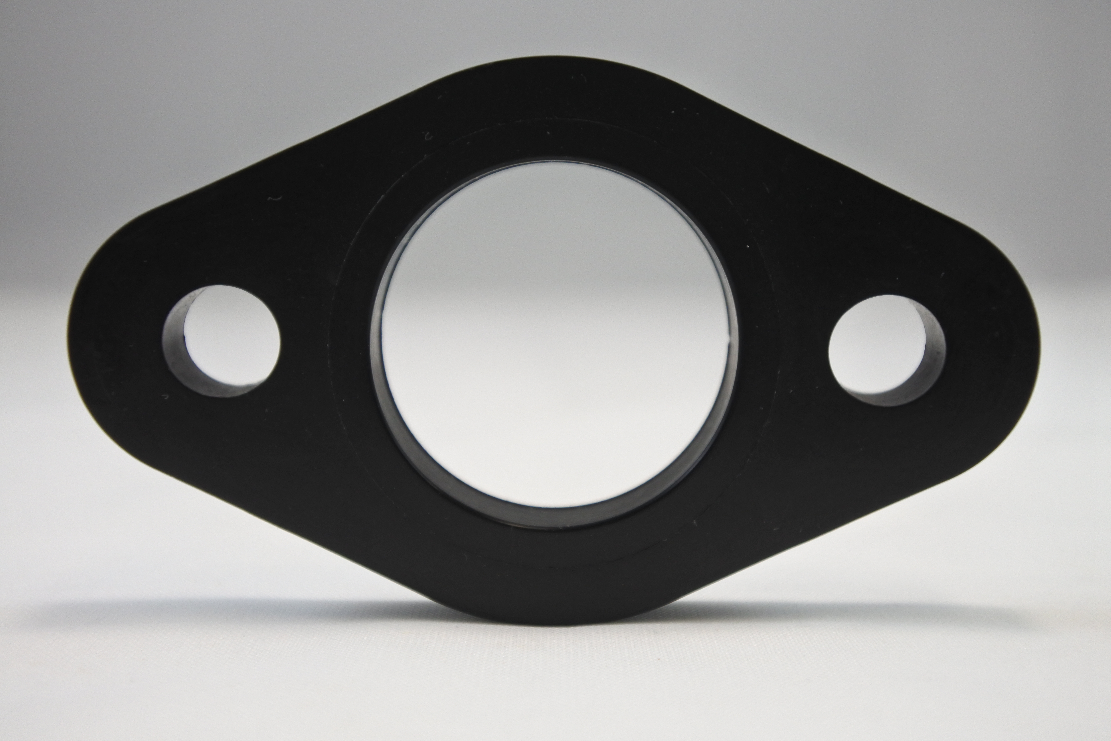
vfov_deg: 22.6
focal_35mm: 60
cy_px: 370
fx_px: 1852
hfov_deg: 33.4
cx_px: 556
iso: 450
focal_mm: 22.3
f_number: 4.8
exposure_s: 1/125
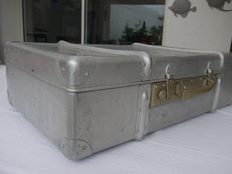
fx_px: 228
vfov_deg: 41.8
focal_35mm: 34
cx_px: 123
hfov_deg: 53.9
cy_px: 89
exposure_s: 1/160
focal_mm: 16
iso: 100
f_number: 5
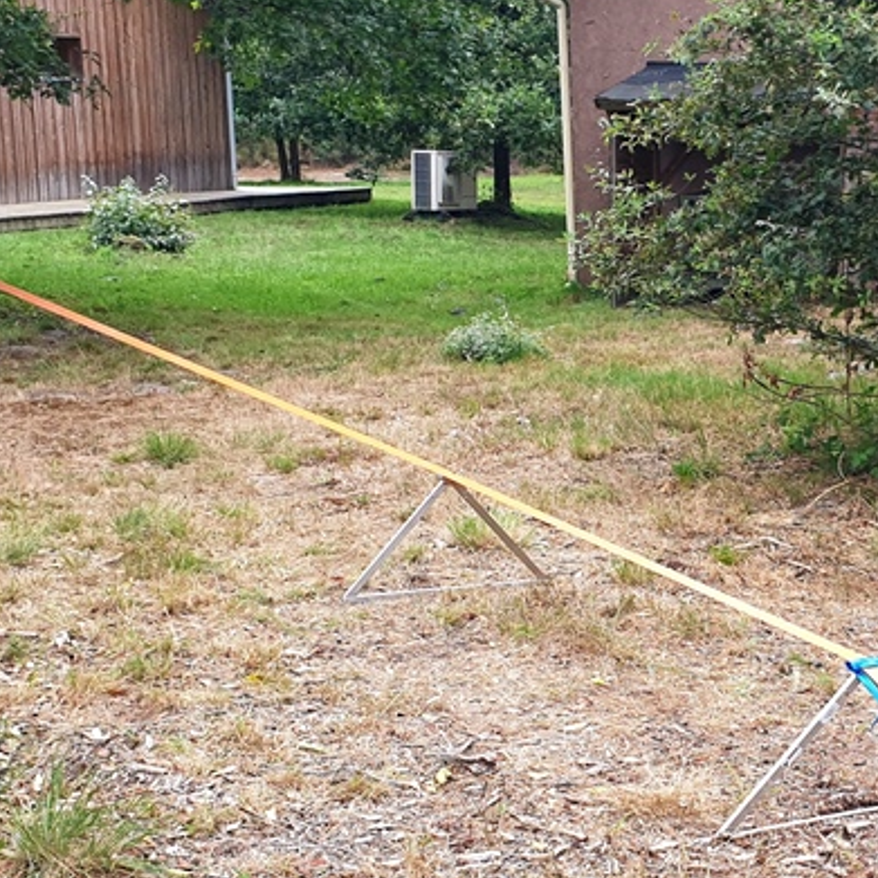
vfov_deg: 35.8
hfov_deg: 34.6
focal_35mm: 47
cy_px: 573
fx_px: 1349
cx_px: 734
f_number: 2.4
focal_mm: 4.3
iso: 80
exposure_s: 1/120
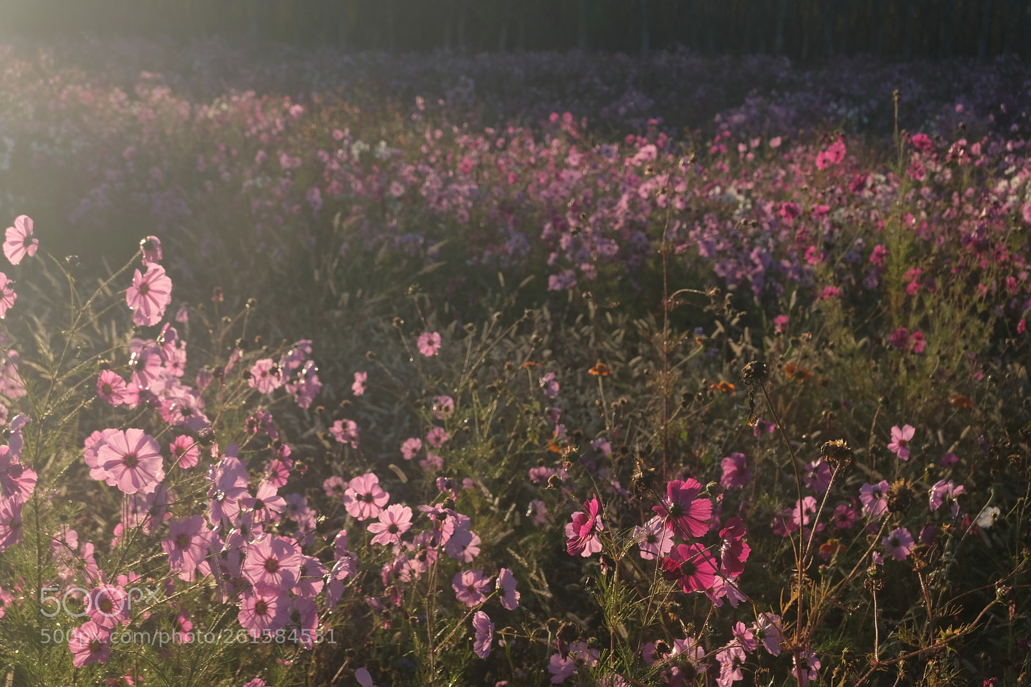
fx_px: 2147
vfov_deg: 18.2
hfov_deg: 27.0
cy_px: 344
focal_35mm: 75
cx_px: 516
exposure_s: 1/300
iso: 200
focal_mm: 50
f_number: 8
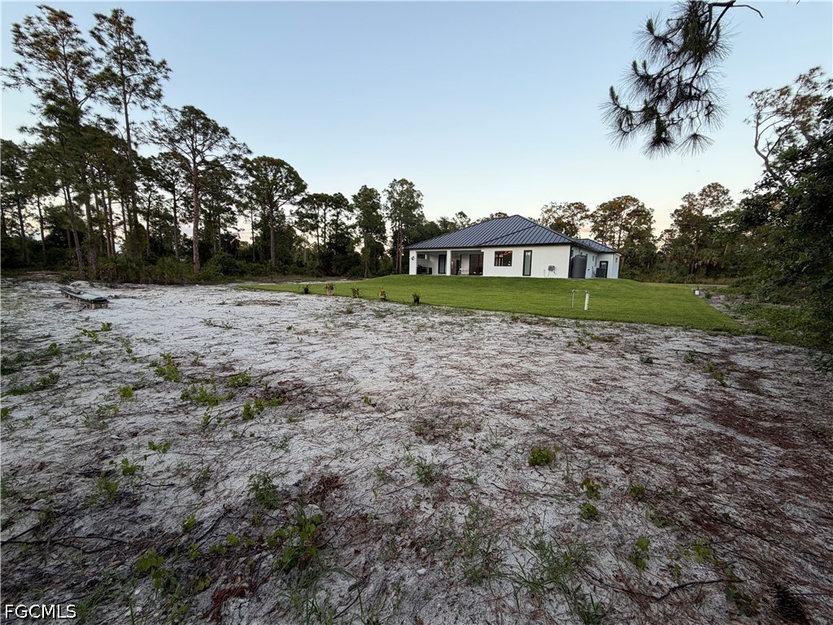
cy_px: 312
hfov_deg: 102.1
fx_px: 337
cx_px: 416
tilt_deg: -6.7
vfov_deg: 85.7
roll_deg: -0.7
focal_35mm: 14
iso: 50
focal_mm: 2.22
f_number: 2.2
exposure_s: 1/121
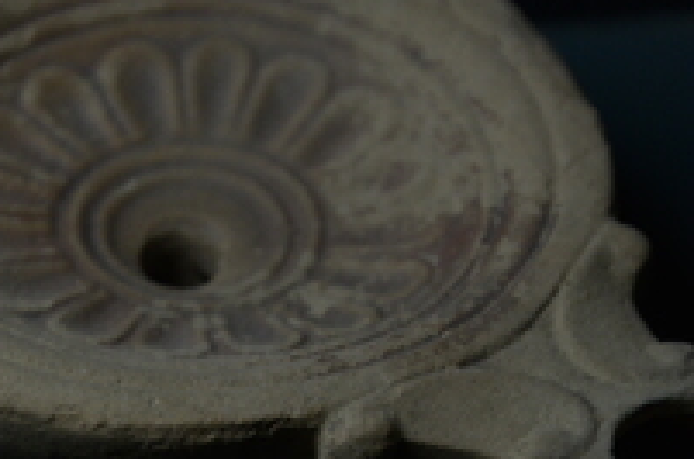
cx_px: 376
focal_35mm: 361
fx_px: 6943
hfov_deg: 5.7
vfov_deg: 3.8
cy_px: 285
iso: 1000
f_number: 5.6
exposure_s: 1/125
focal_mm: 110
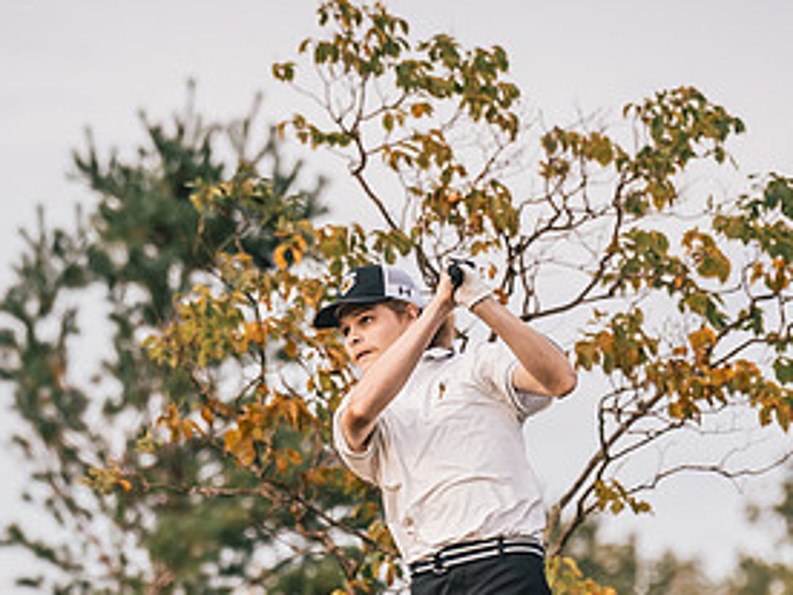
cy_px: 479
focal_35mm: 342
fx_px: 7835
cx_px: 362
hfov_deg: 5.8
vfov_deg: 4.3
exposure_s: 1/3200
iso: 400
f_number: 2.8
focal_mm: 113
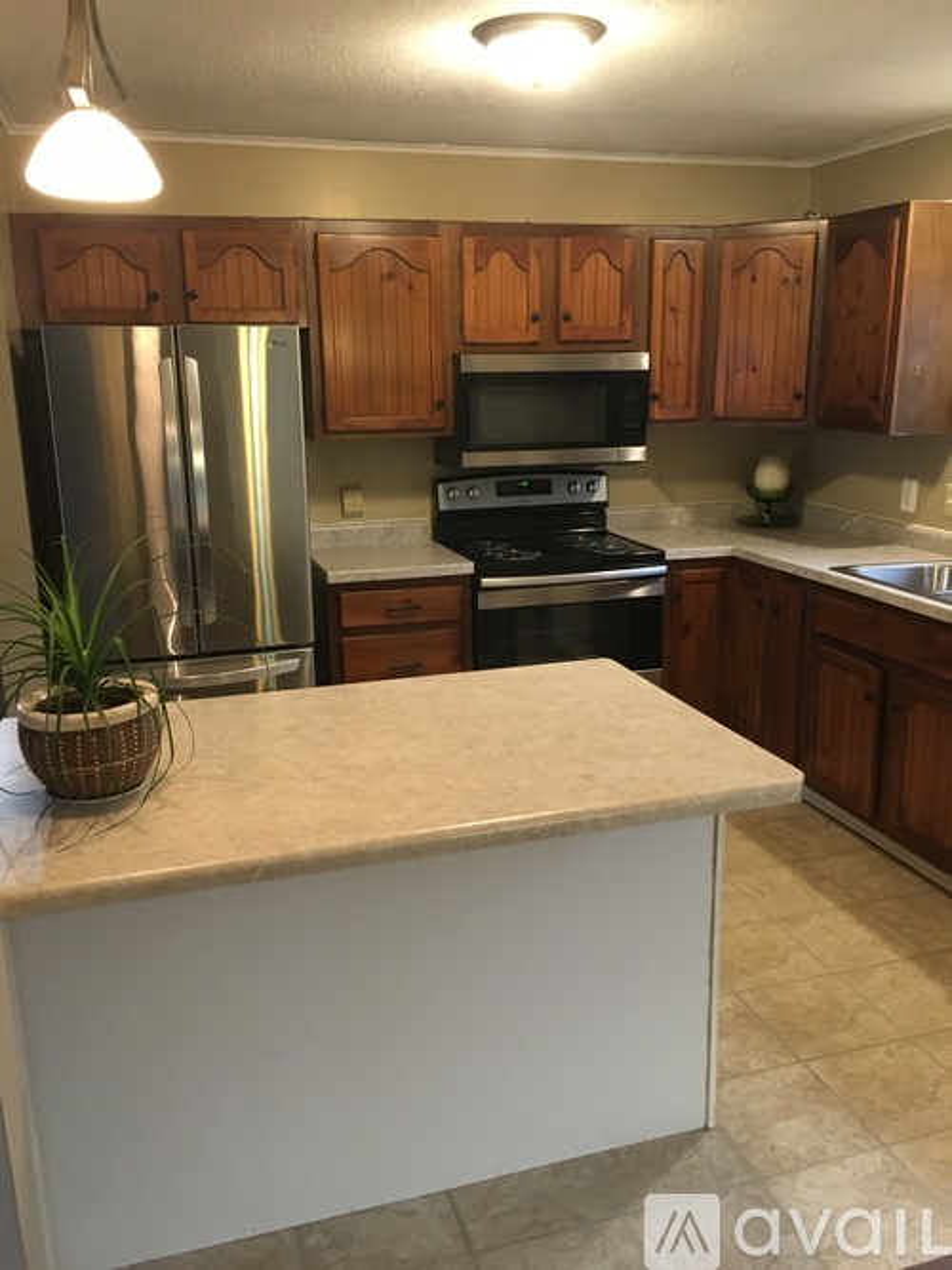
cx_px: 476
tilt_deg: -14.4
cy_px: 635
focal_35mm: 29
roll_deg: +0.8
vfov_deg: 61.7
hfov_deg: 48.2
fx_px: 1064
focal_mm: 4.15
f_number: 2.2
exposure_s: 1/30
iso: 200
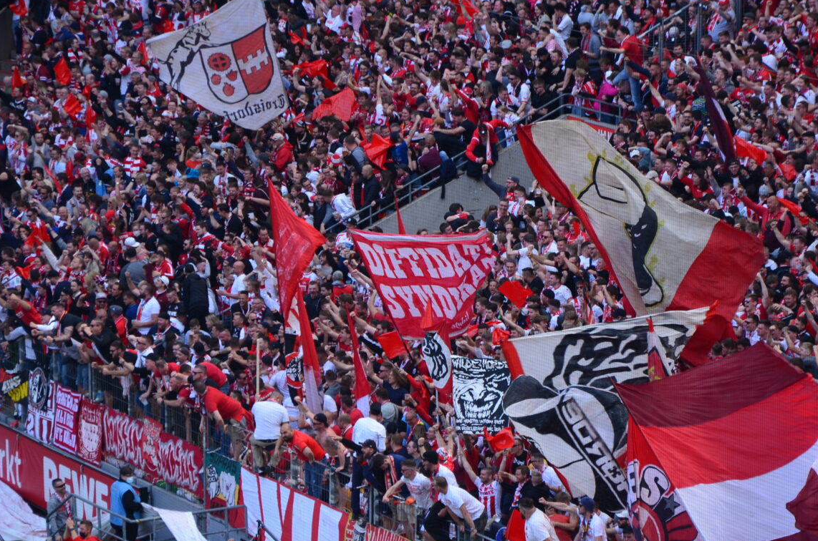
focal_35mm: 221
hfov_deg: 9.3
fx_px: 5004
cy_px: 369
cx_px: 531
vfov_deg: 6.2
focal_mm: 105
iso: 400
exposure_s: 1/400
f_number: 5.6
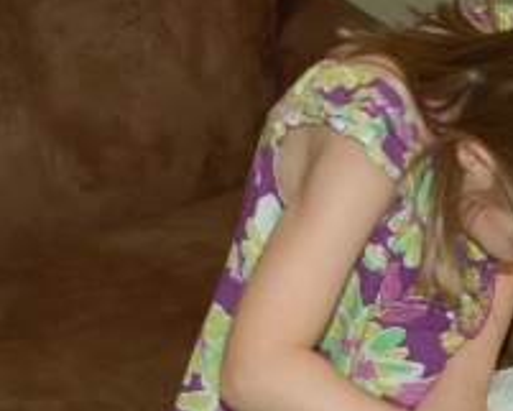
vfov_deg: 13.9
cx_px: 406
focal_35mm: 110
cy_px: 354
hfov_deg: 17.3
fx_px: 1672
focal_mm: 35
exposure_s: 1/60
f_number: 2.8
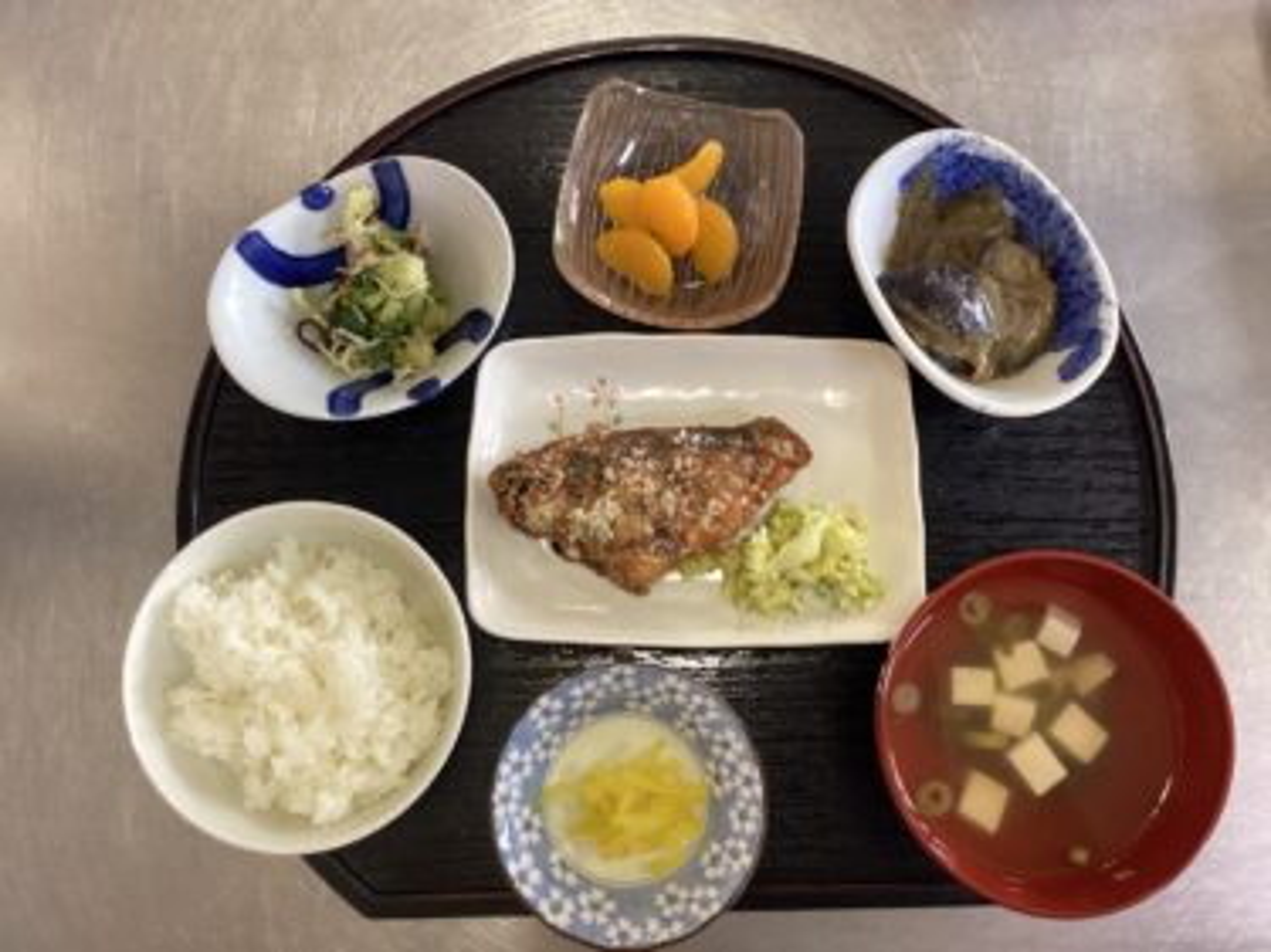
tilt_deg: -79.7
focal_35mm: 31
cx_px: 636
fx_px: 1138
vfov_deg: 45.4
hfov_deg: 58.4
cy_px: 476
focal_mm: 3.3
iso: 250
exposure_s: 1/60
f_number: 2.4
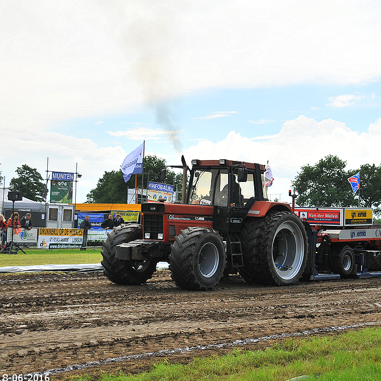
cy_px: 190
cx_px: 284
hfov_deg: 23.1
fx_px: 921
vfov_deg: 23.4
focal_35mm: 74
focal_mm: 38
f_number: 5
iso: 500
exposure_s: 1/2500
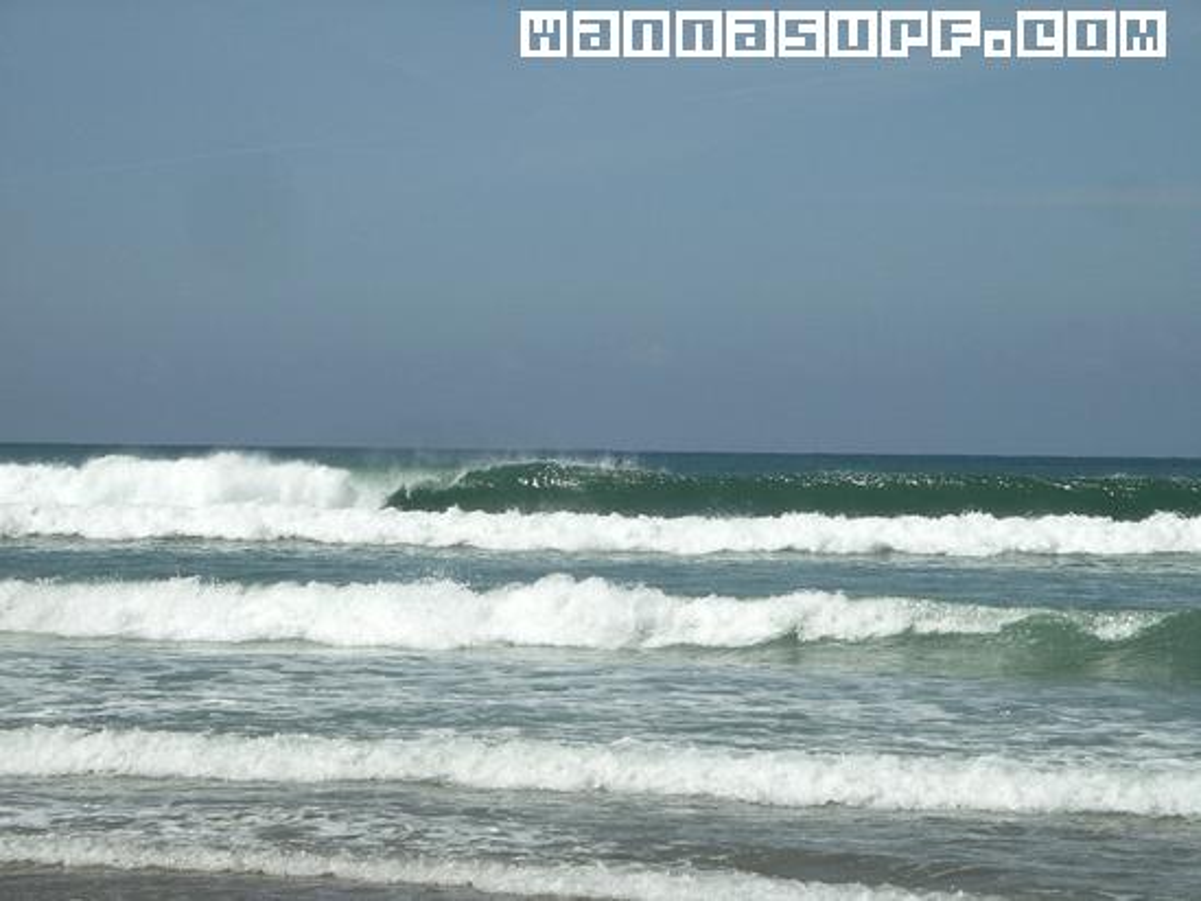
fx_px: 4650
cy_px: 450
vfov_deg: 11.1
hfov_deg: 14.7
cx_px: 600
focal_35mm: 134
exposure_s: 1/800
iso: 64
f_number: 6.5
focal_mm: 27.8
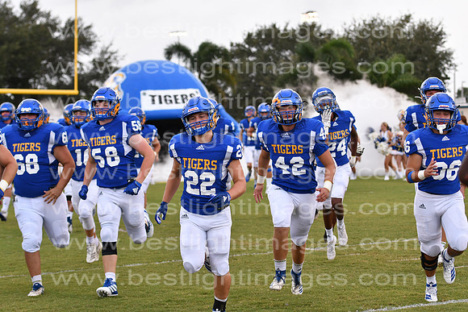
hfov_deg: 19.5
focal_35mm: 105
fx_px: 1365
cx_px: 234
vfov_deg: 13.0
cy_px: 156
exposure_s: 1/1000
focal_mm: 70
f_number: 3.2
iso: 800
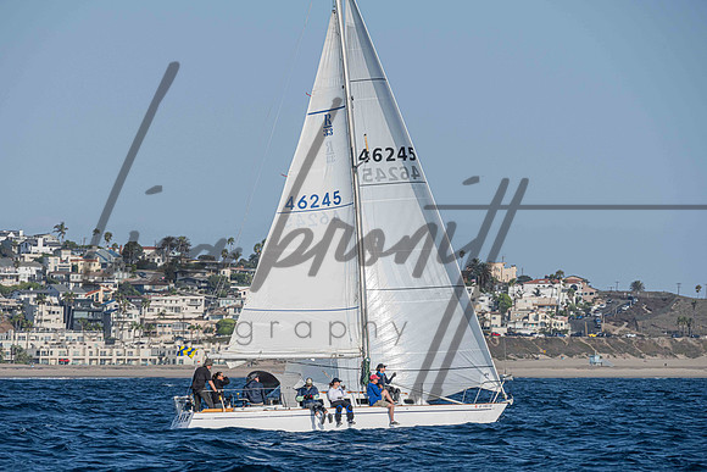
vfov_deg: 4.7
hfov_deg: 7.1
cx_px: 321
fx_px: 5702
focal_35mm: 290
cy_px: 252
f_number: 11
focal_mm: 260
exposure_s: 1/2000
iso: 400
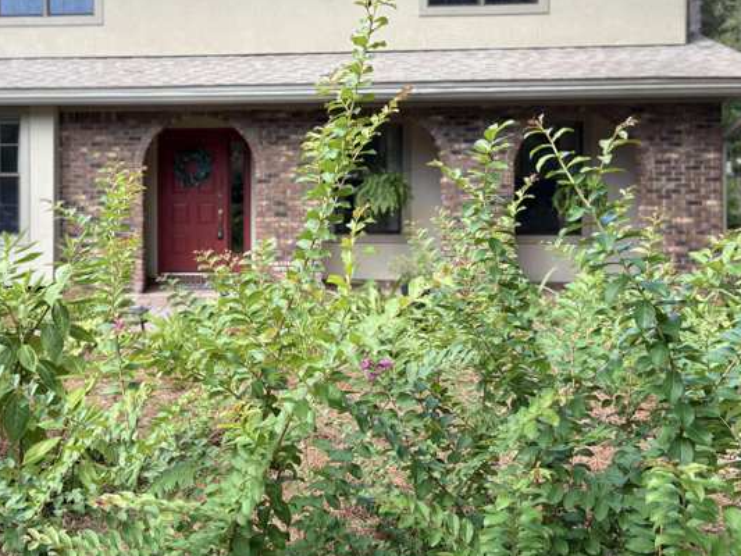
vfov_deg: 36.6
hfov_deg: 46.3
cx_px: 196
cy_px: 211
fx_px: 835
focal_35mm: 39
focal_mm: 5.96
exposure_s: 1/392
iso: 50
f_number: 1.6
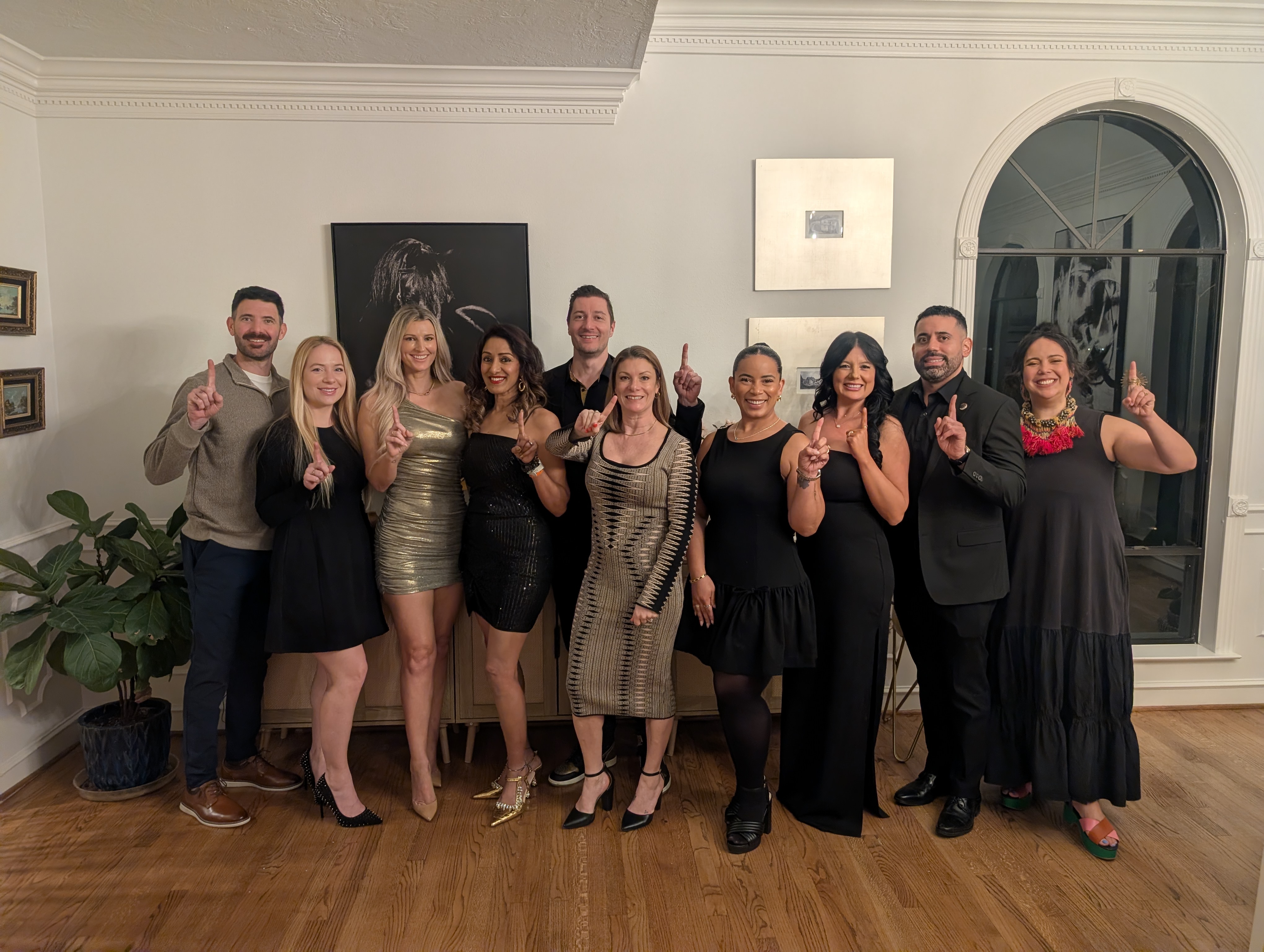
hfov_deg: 71.5
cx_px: 632
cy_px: 476
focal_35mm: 24
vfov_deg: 56.9
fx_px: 878
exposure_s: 1/40
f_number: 1.68
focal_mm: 6.9
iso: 22
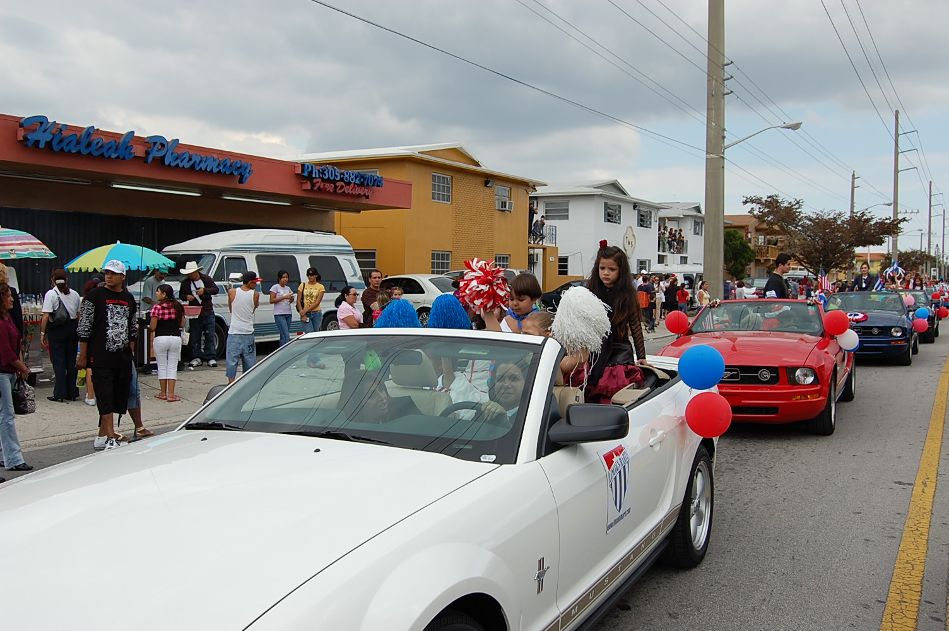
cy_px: 316
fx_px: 869
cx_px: 474
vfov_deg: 39.9
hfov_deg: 57.3
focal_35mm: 33
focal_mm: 22
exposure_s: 1/250
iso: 200
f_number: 8
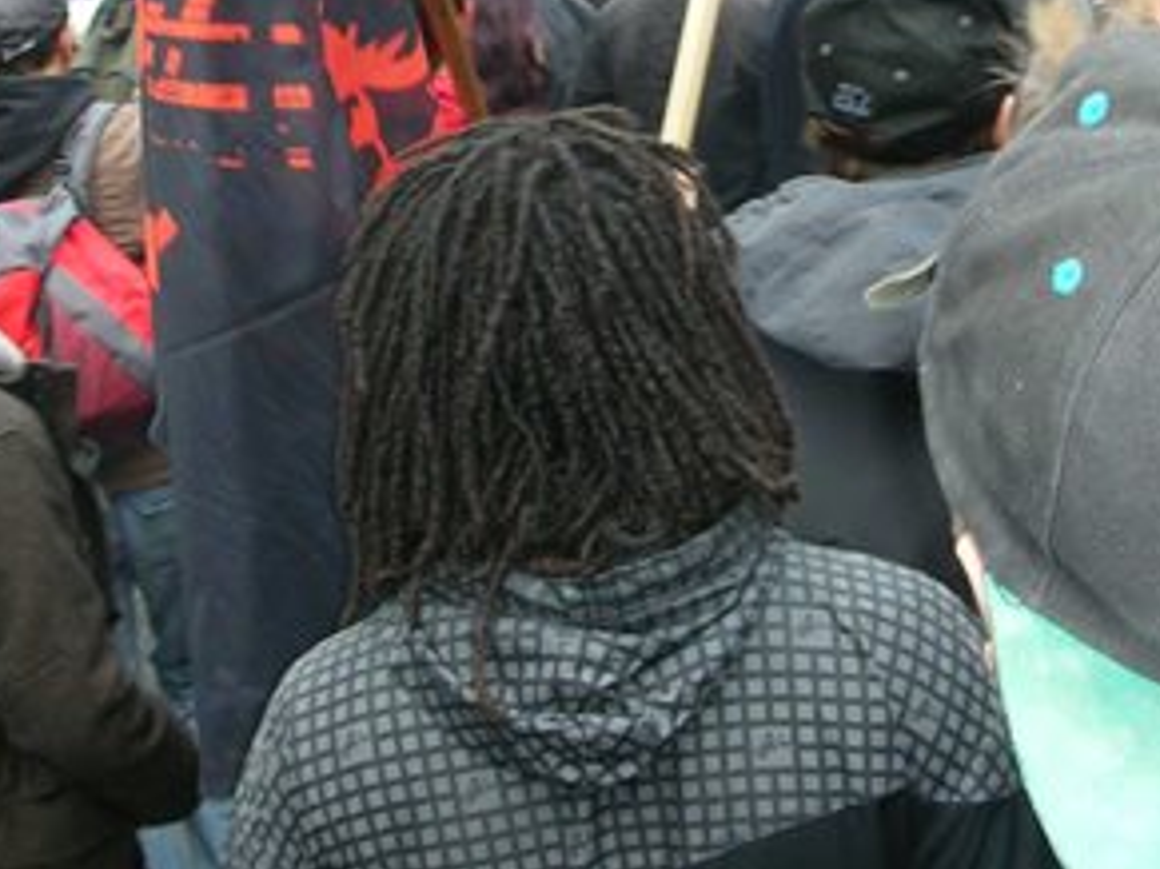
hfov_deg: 25.3
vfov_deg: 18.7
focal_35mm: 77
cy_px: 44
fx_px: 2579
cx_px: 550
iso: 50
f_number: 3
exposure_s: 1/30
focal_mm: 5.8
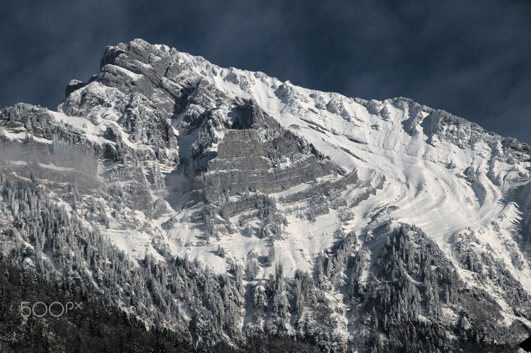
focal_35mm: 150
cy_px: 176
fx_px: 2210
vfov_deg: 9.1
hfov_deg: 13.7
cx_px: 266
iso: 200
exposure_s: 1/400
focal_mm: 100
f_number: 9
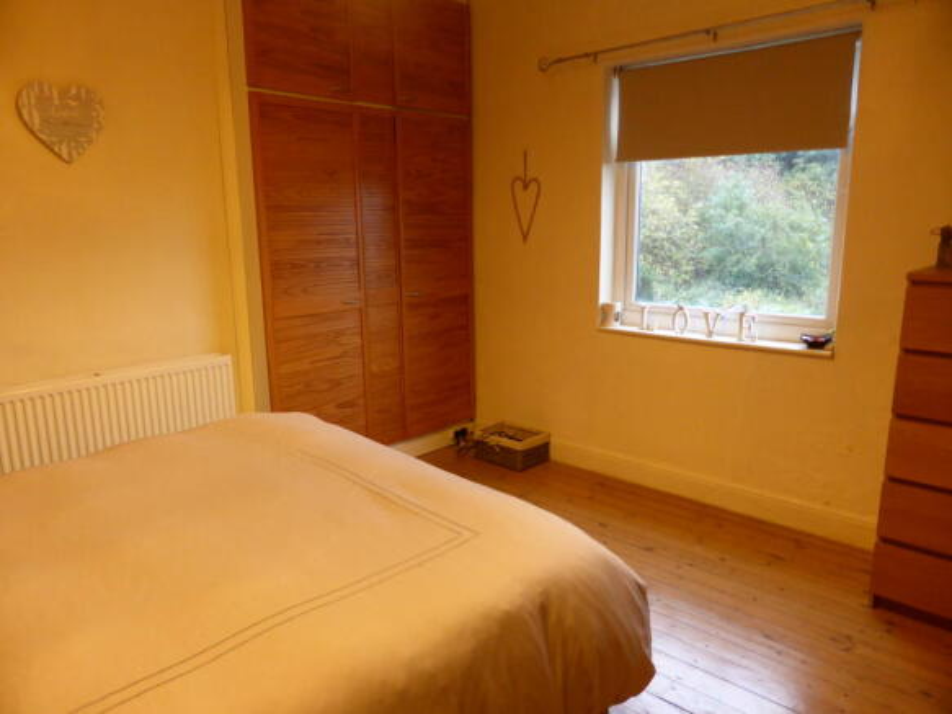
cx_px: 476
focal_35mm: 24
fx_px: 660
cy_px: 357
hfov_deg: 71.6
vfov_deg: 56.8
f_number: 3.3
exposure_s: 1/8
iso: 400
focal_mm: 4.3
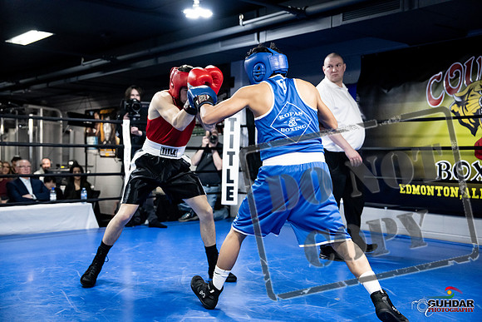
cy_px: 161
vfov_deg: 31.2
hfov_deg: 45.4
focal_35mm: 43
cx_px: 241
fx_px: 576
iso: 8000
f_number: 2.8
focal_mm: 43
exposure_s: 1/1000
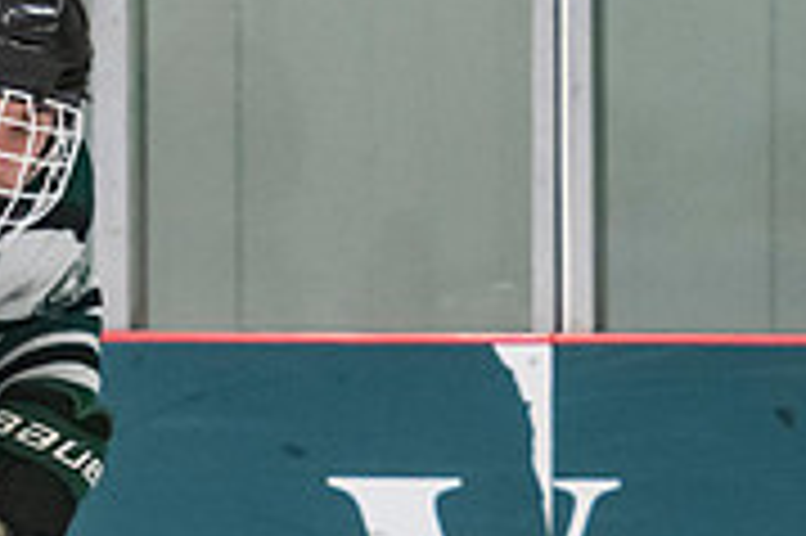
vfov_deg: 1.6
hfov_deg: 2.4
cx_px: -25
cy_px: 766
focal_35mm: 851
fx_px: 19035
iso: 2000
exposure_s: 1/640
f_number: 3.2
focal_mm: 135
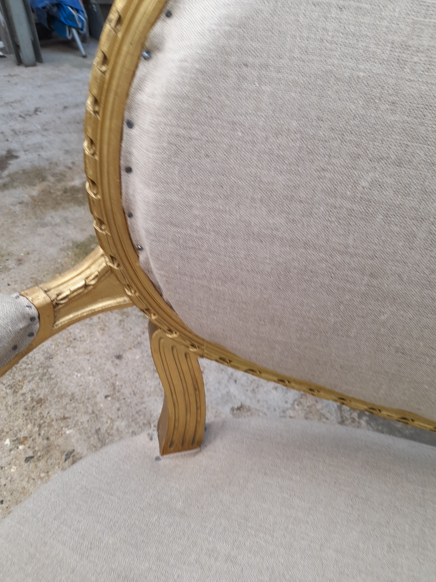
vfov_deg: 69.4
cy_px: 291
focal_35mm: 25
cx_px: 218
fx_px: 420
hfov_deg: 54.9
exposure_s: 1/50
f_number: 2
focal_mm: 4.6
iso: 40
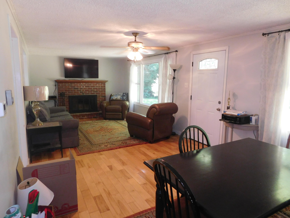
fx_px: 193
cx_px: 145
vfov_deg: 58.9
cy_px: 109
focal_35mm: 23
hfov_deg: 73.9
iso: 320
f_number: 3
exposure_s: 1/30
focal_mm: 4
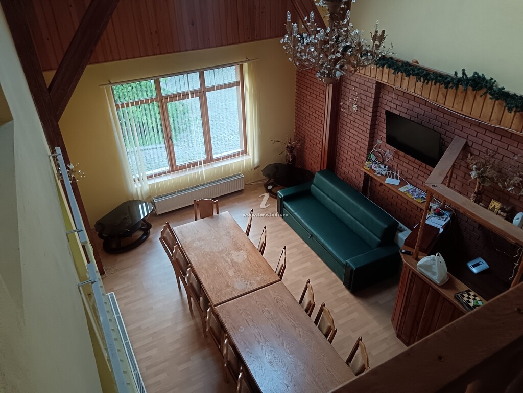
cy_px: 196
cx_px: 262
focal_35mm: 27
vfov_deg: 51.4
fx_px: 408
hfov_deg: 65.3
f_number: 1.9
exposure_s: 1/25
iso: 1376
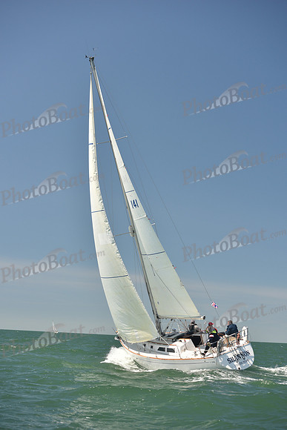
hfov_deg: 19.5
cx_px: 144
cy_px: 215
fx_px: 837
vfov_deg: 28.8
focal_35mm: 70
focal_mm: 70
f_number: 4
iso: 250
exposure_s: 1/800
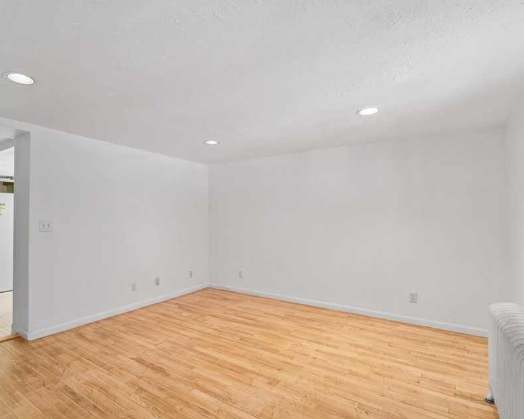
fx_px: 279
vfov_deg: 73.7
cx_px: 223
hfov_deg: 85.8
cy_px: 225
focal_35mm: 18
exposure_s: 1/3
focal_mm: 14
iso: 400
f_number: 8
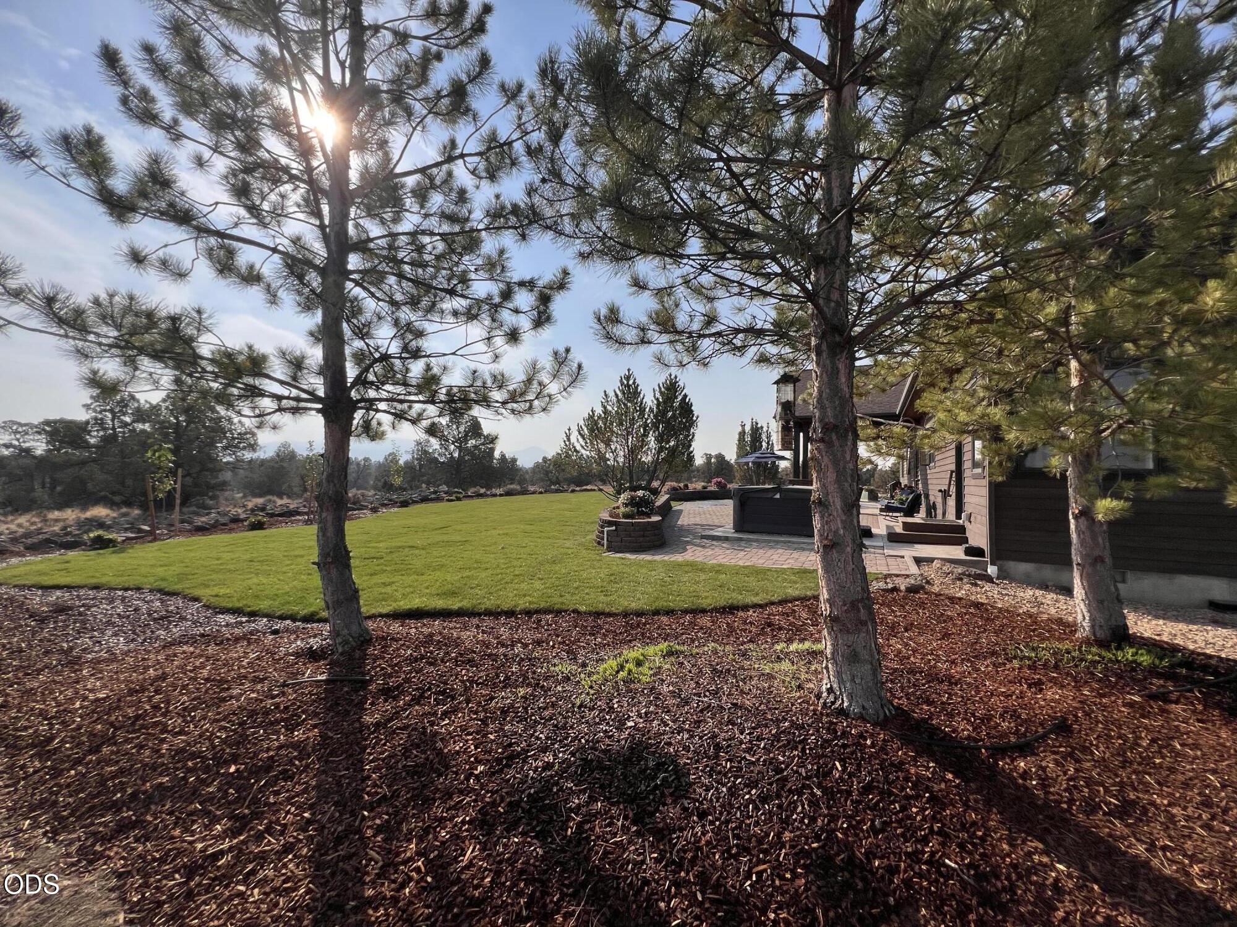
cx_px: 618
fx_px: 465
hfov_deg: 106.2
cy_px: 464
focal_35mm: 13
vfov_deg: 89.9
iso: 32
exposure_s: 1/2273
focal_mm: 1.57
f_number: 1.8
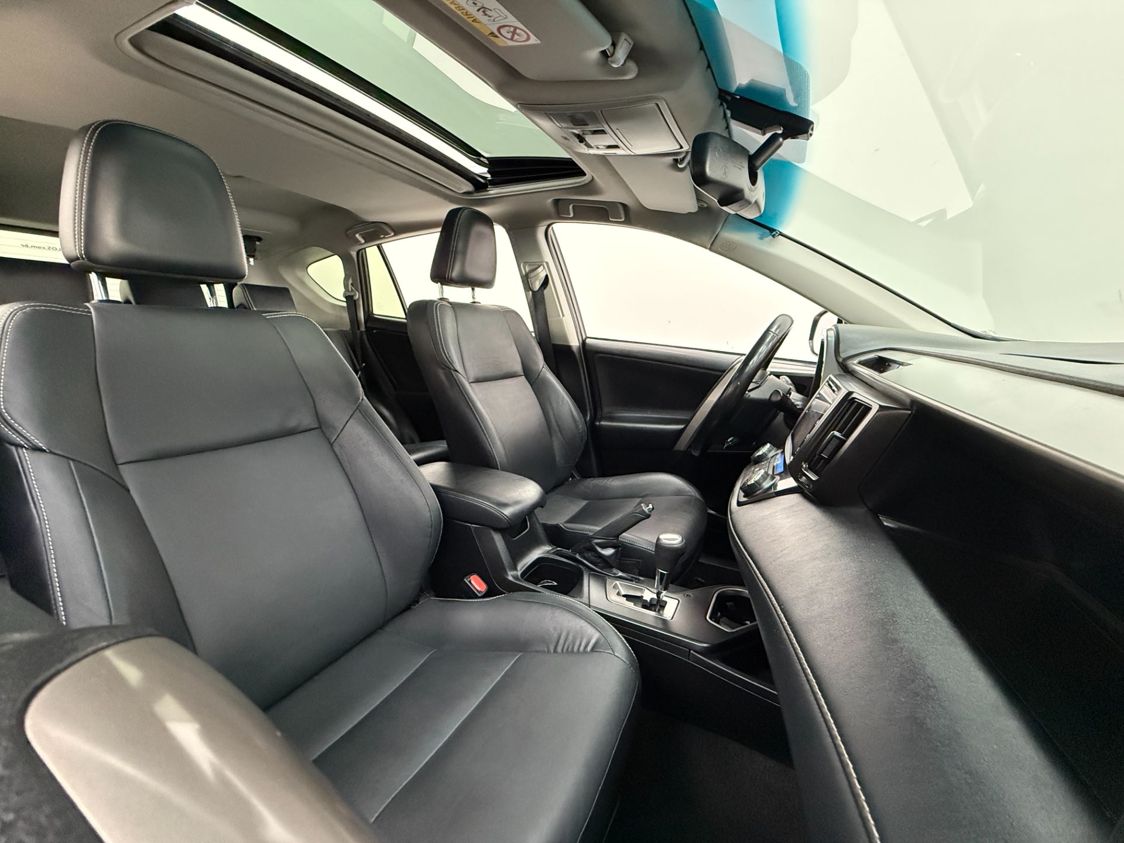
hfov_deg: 102.1
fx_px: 455
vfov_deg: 85.7
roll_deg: -1.0
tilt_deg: -11.1
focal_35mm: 14
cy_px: 422
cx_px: 562
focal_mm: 2.22
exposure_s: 1/60
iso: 800
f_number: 2.2
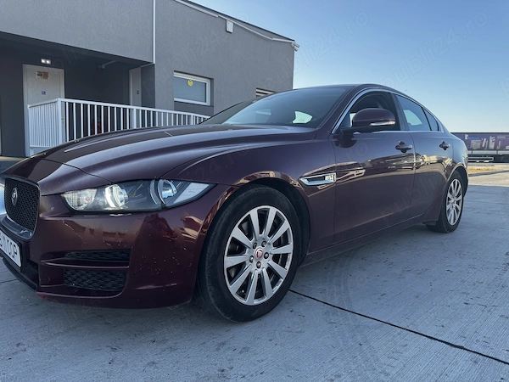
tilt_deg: -4.5
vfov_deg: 56.8
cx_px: 254
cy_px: 191
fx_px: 353
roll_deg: -1.3
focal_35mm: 24
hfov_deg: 71.6
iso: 80
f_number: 1.78
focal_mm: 6.76
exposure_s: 1/782
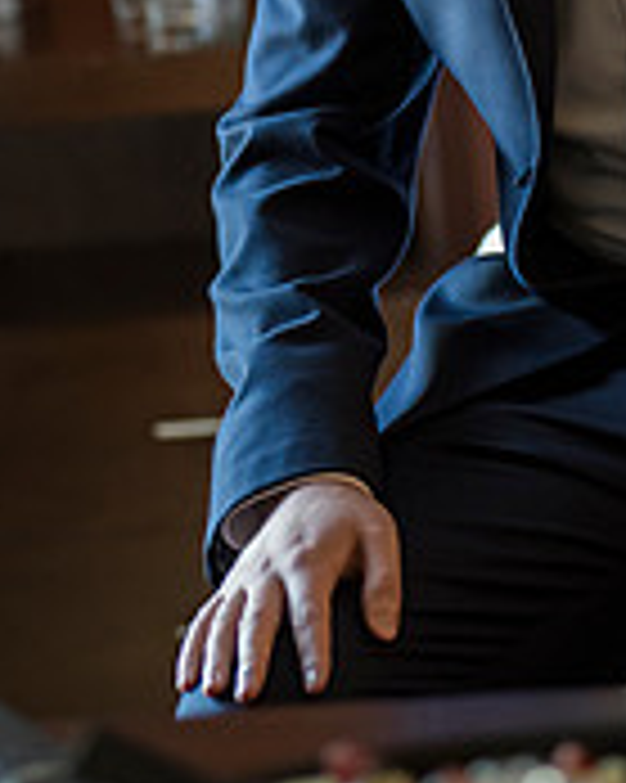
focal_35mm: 243
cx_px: 347
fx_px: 5633
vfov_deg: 7.9
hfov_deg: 6.4
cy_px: -162
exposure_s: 1/400
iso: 2500
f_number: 3.5
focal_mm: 100
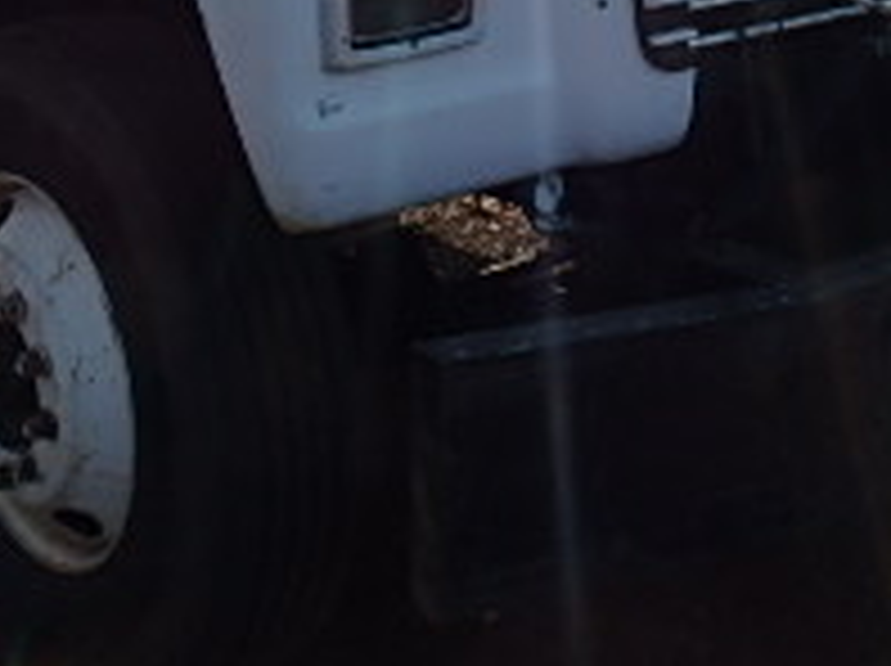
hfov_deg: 28.1
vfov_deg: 19.9
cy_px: -194
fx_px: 1748
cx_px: 212
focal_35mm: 68
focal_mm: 3.7
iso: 125
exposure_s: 1/500
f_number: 6
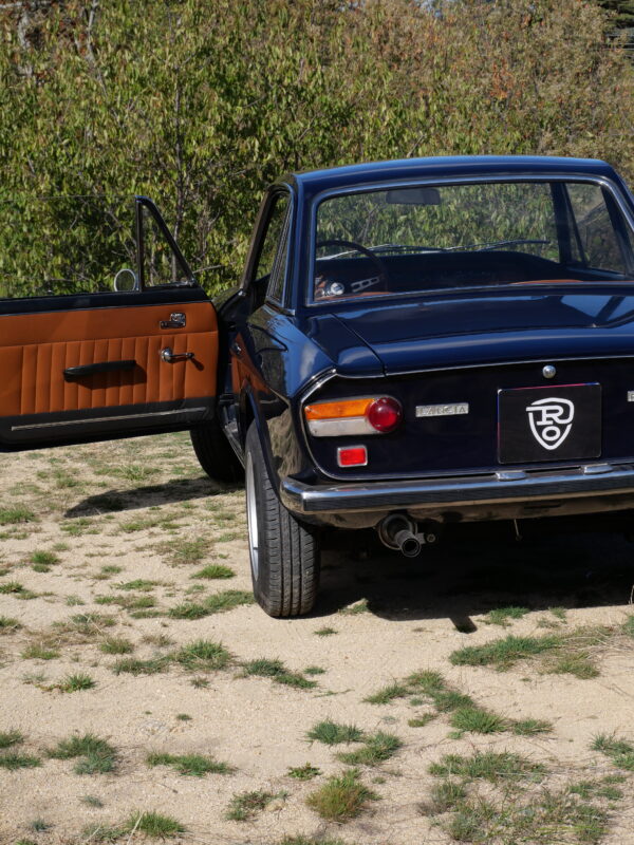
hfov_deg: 21.0
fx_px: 1709
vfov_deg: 27.8
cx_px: 317
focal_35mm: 70
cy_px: 422
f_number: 10
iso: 200
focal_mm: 35
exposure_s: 1/400
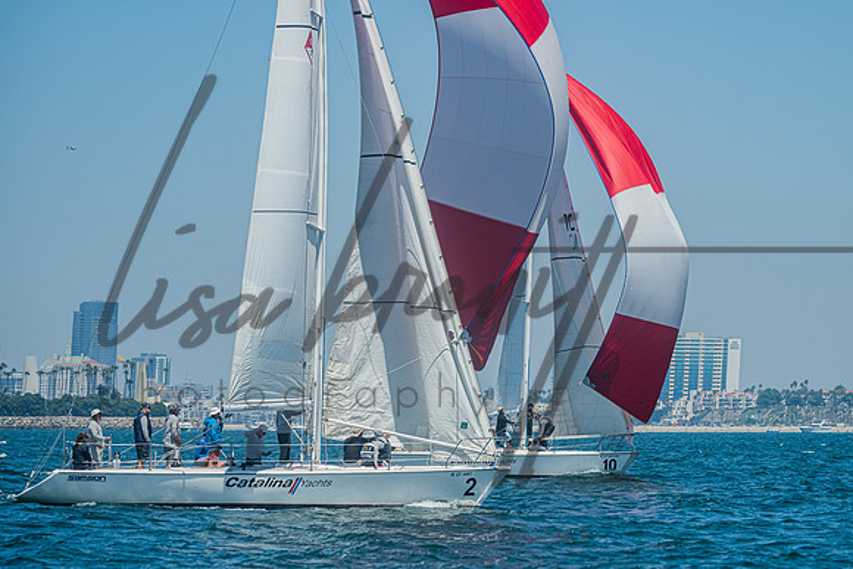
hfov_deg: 11.6
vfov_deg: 7.7
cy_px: 300
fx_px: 4205
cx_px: 531
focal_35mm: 177
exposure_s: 1/1600
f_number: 5.6
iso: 400
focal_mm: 140
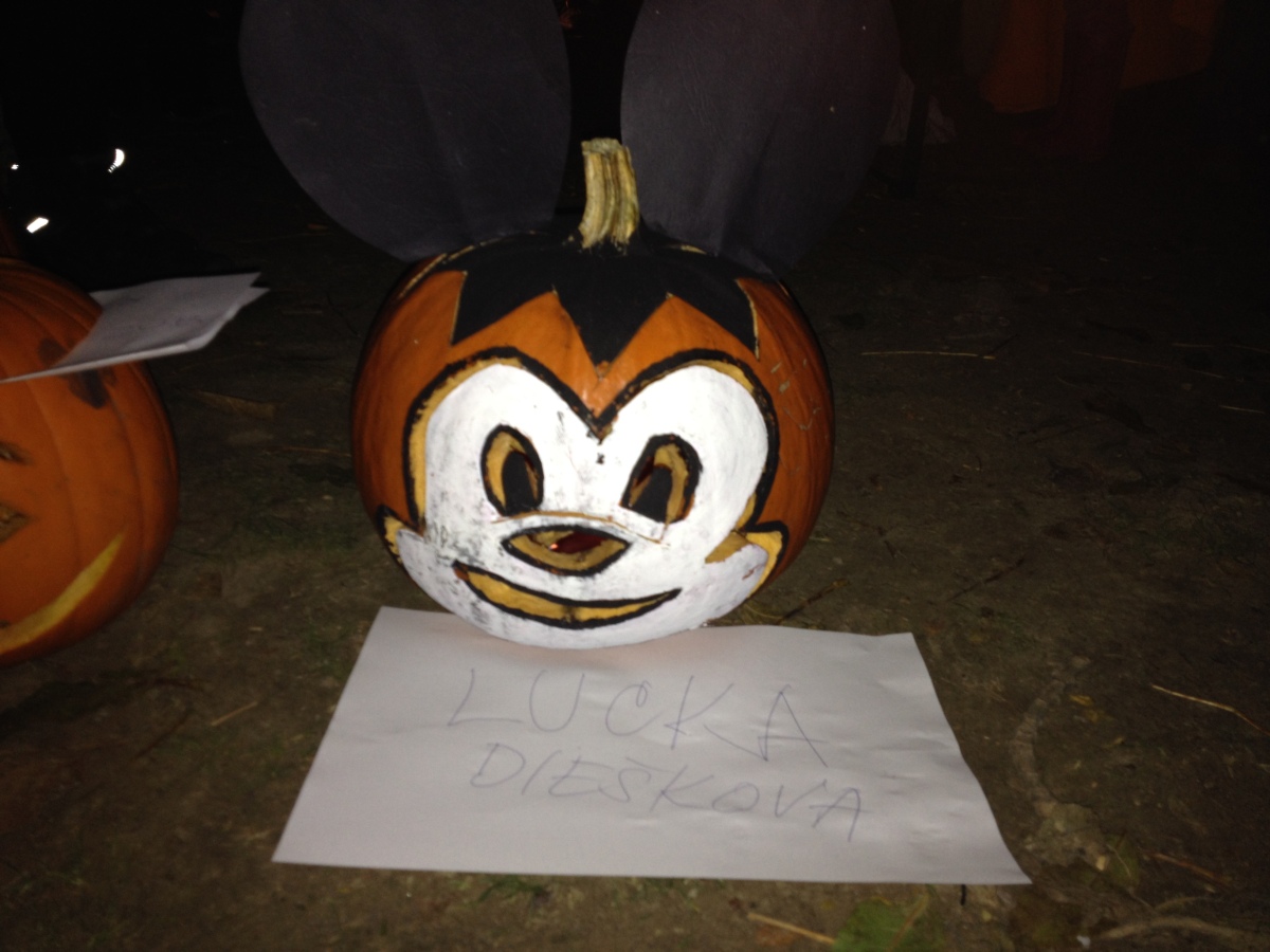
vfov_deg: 40.7
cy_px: 476
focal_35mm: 35
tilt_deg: -23.1
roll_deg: -2.1
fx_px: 1284
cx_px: 635
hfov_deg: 52.6
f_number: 2.4
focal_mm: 4.28
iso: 50
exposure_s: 1/20
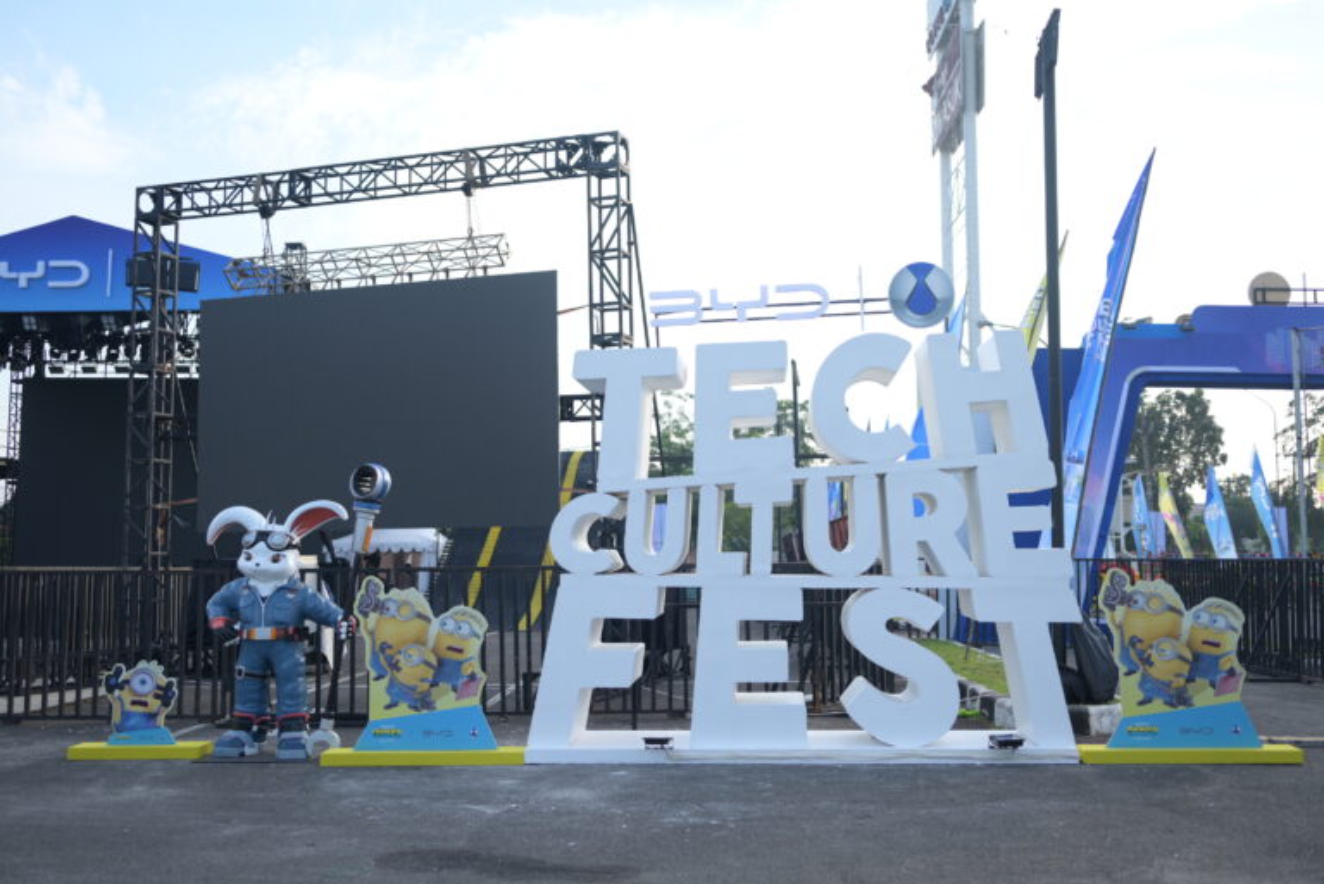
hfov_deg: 54.4
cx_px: 662
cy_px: 442
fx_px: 1288
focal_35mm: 35
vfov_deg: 37.9
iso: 100
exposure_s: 1/800
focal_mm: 35
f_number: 2
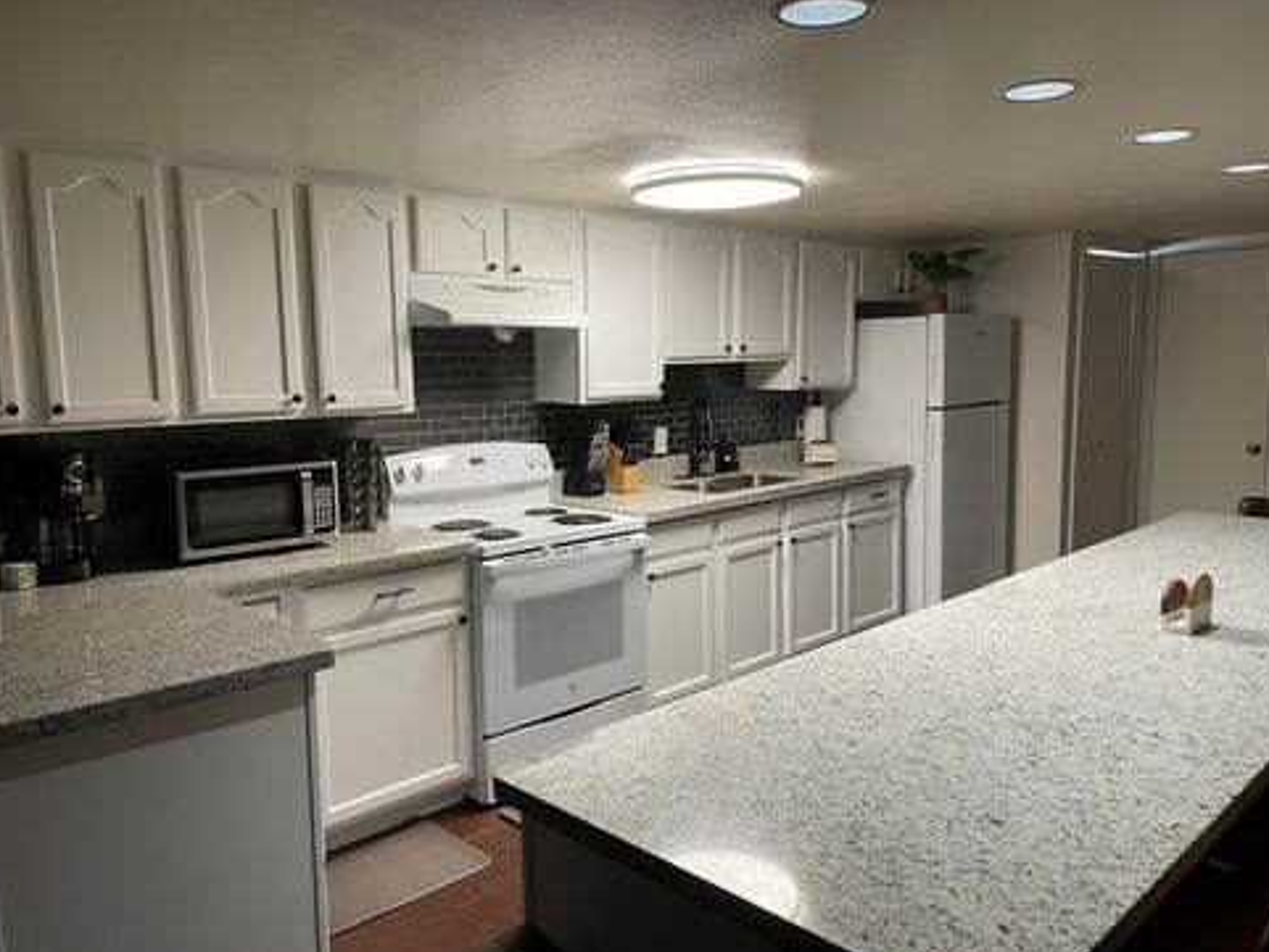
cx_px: 636
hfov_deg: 65.3
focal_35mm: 27
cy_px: 471
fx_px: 990
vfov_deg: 51.4
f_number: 1.6
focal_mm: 4.2
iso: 125
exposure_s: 1/60
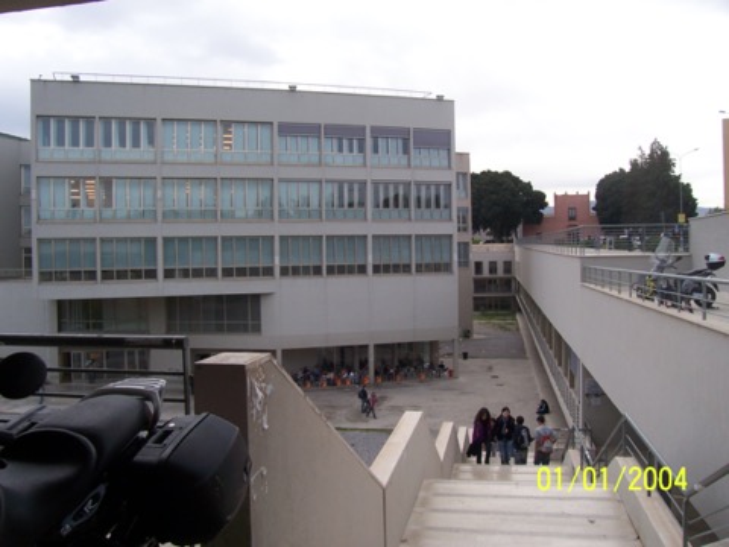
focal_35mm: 34
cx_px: 364
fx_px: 716
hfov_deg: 54.0
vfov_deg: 41.8
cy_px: 274
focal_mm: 5.6
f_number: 5.6
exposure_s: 1/250
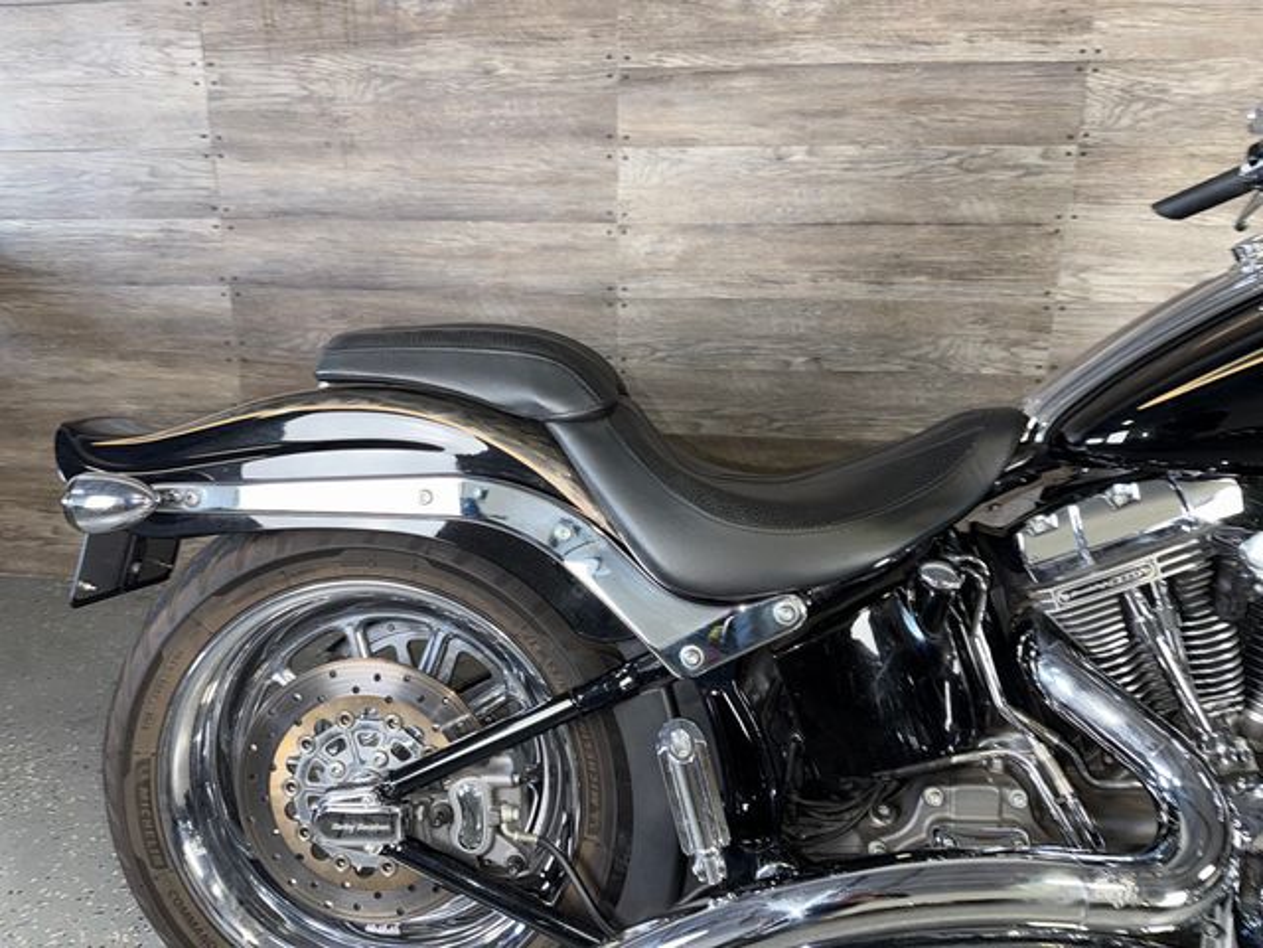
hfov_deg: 71.6
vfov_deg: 56.8
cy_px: 474
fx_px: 876
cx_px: 632
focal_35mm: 24
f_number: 1.78
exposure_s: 1/27
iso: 64
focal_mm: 6.76
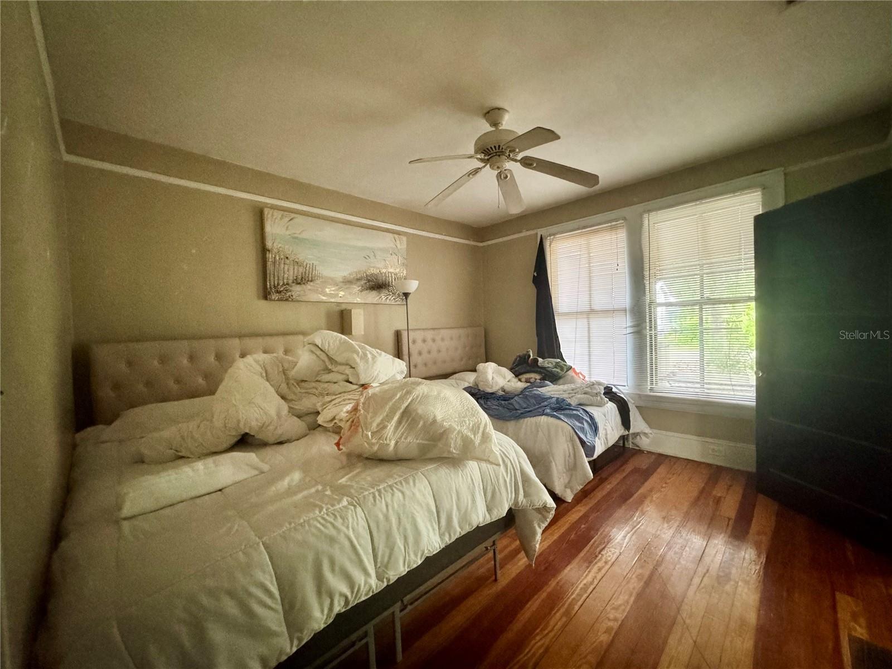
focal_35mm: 14
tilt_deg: -1.7
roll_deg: +2.0
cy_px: 334
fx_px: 361
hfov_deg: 102.1
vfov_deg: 85.7
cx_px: 446
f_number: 2.2
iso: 1250
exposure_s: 1/42
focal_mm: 2.22
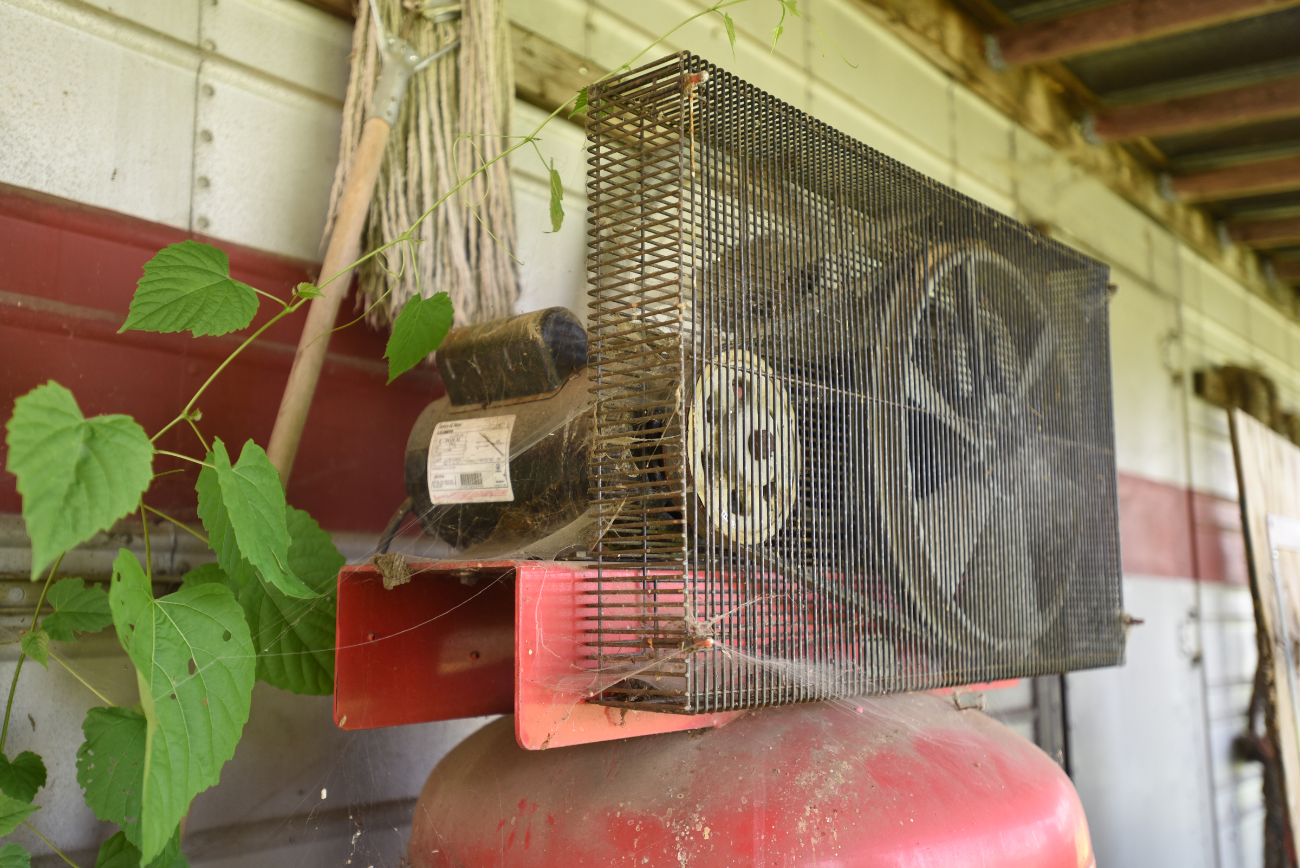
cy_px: 434
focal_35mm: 35
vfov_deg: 37.9
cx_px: 650
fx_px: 1264
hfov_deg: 54.4
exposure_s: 1/250
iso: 500
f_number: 2.8
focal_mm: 35
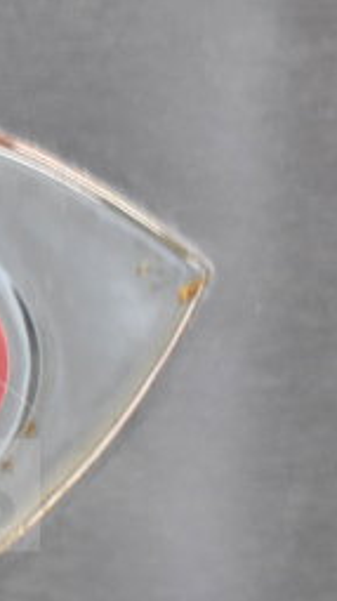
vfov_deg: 15.0
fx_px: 2277
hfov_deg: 8.2
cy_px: 364
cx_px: -226
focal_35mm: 143
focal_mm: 38
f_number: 4.8
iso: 5000
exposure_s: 1/60
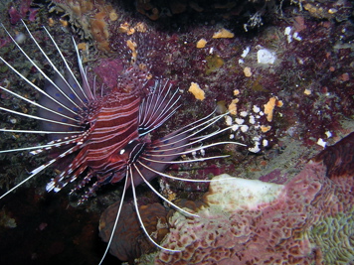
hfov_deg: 40.3
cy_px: 124
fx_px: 481
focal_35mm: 47
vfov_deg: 30.9
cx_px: 147
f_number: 5.6
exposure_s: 1/60.1
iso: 100
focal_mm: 5.8
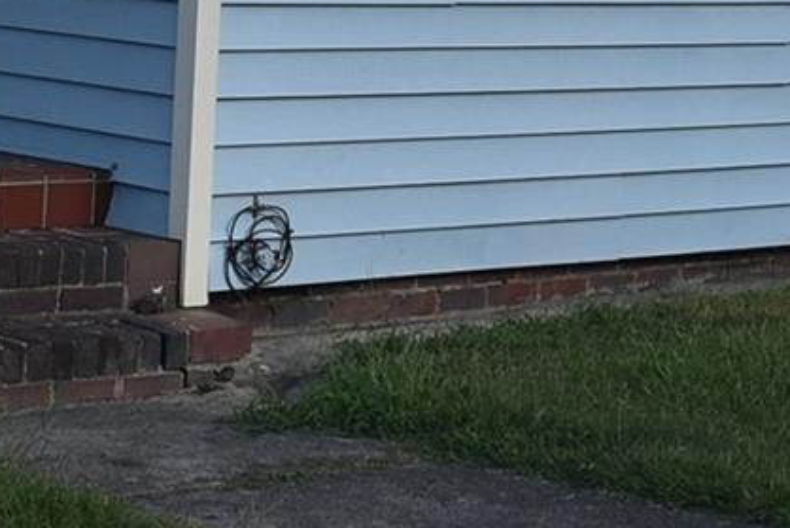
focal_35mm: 147
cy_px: -626
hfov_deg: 13.9
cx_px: 493
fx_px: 3227
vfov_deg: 8.7
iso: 200
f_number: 9
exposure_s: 1/320
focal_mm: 20
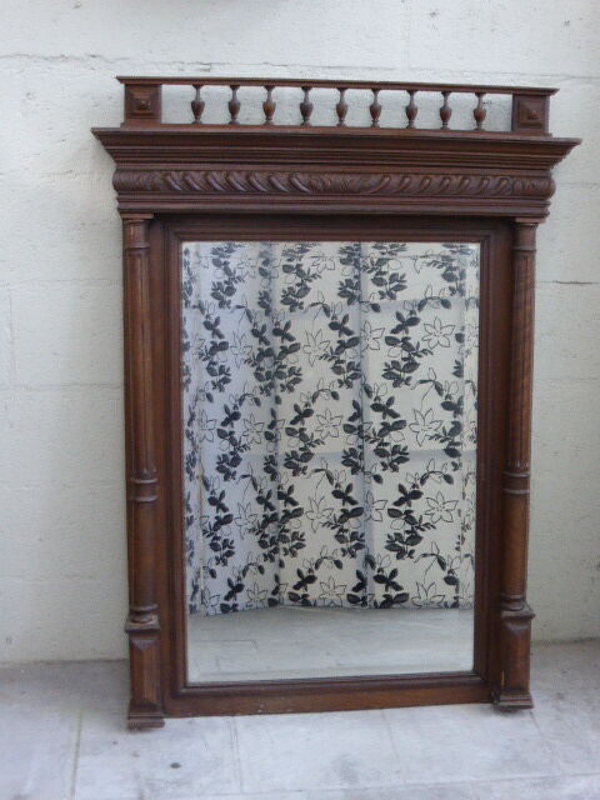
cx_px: 300
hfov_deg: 27.5
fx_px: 1225
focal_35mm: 53
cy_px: 400
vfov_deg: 36.2
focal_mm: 9
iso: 400
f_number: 4.4
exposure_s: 1/5
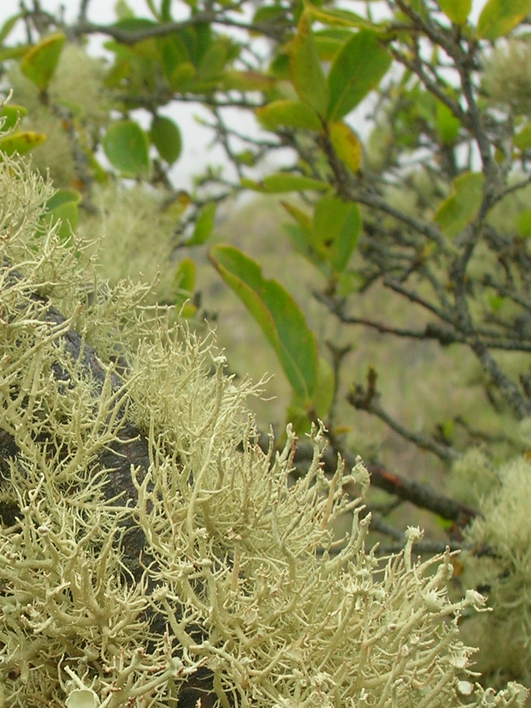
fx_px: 1901
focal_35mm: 93
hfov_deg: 15.7
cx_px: 24
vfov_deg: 20.9
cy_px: 536
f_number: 5.4
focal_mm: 7.7
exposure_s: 1/144
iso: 50
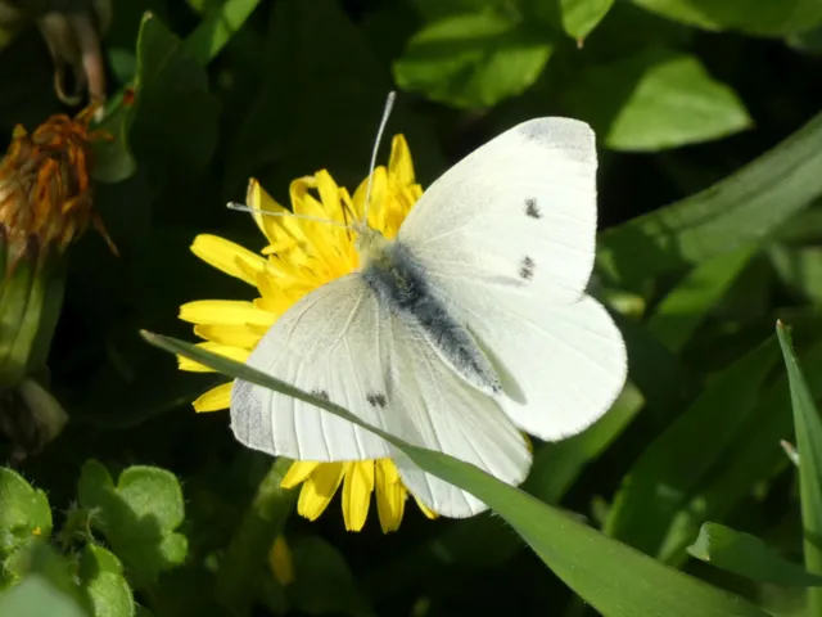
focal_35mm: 413
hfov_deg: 4.8
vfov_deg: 3.6
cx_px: 411
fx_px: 9807
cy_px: 308
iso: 80
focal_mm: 74
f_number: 5.6
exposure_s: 1/320
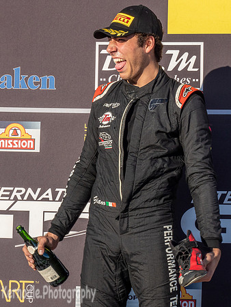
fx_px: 1442
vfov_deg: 12.2
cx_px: 132
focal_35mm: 162
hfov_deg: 9.2
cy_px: 120
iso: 200
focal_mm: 50
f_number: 13
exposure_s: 1/160
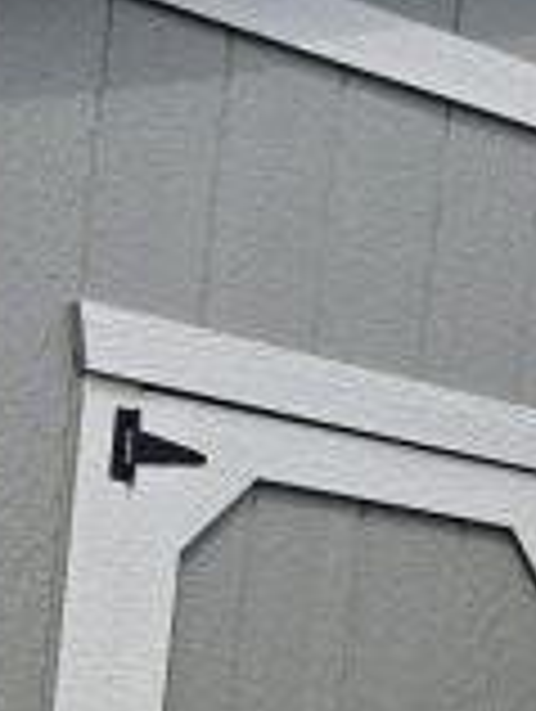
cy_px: 860
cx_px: 5
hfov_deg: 15.6
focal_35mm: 93
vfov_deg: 19.8
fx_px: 1915
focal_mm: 6.3
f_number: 1.7
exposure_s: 1/4333
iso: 80
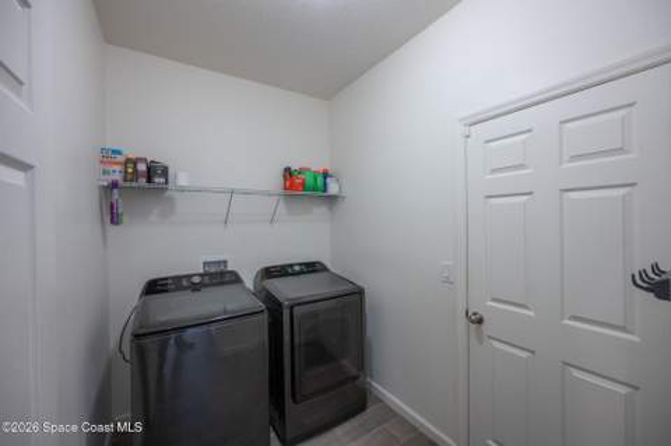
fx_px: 279
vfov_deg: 77.2
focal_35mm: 15
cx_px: 336
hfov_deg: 100.4
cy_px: 223
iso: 200
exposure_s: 1/15
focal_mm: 15
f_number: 5
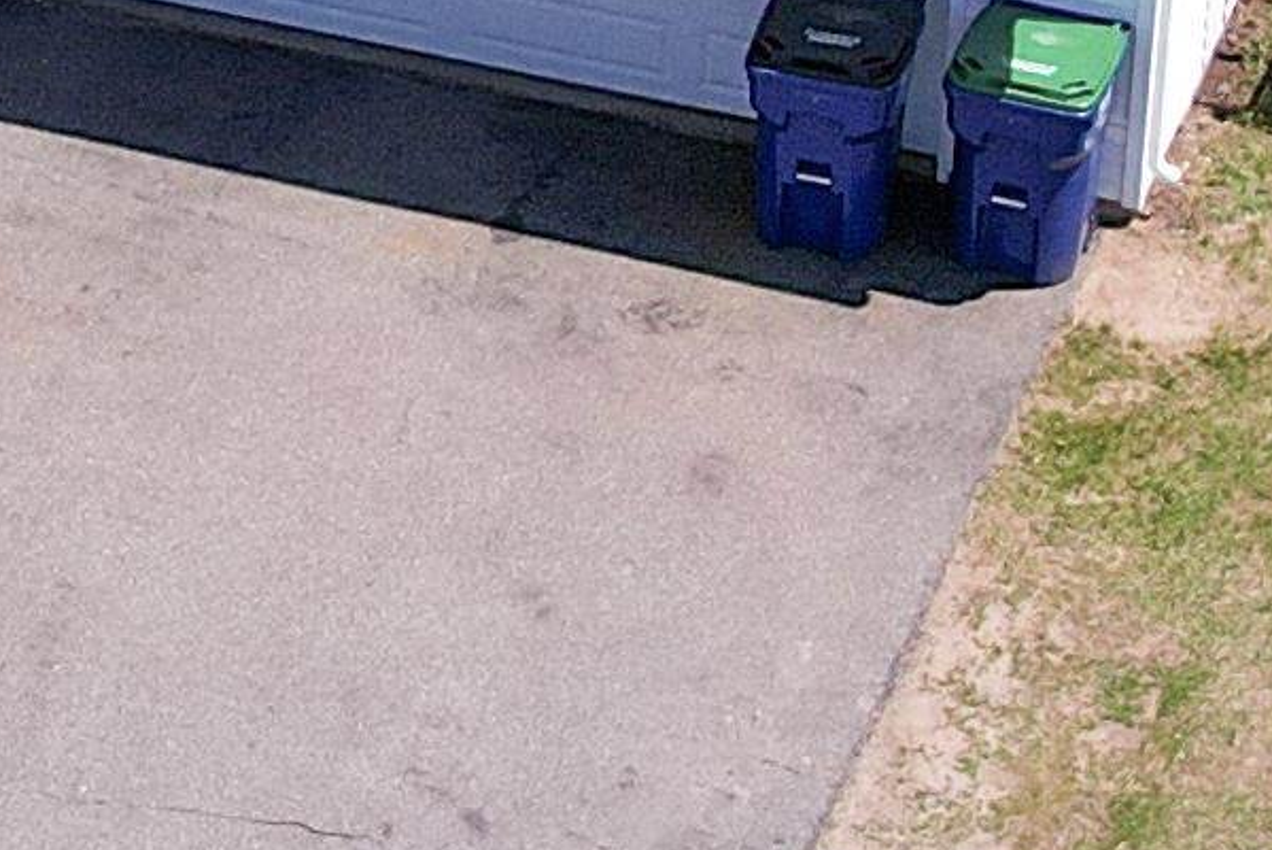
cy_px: -515
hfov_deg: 21.1
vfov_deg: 14.0
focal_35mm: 90
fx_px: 3181
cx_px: -251
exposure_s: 1/1600
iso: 100
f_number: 2.8
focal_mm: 8.38
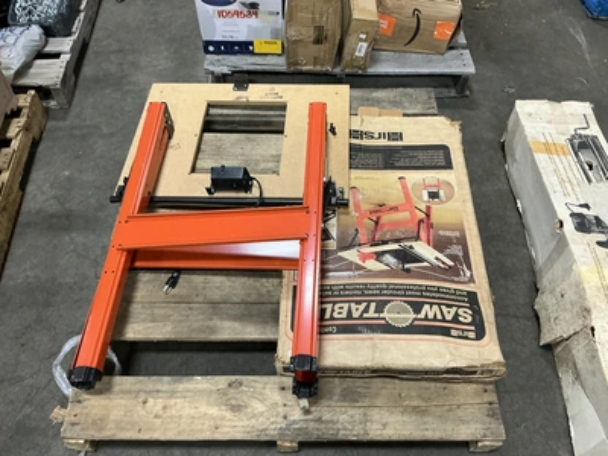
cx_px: 304
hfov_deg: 63.4
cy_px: 228
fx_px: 492
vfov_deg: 49.7
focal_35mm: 28
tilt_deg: -54.5
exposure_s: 1/60
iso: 200
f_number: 1.8
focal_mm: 3
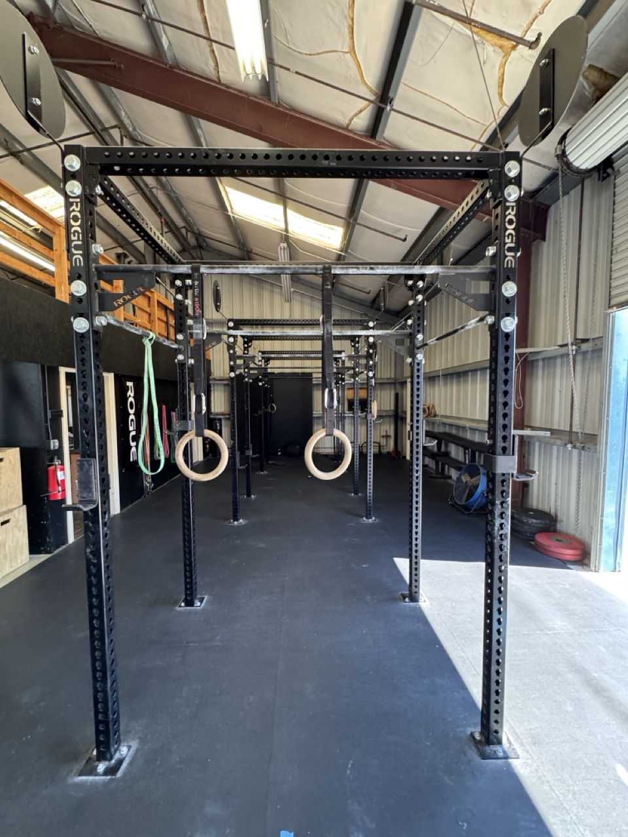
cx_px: 314
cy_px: 418
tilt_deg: -1.7
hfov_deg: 85.7
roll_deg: +1.1
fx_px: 339
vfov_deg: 102.1
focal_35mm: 14
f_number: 2.2
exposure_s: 1/120
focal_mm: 2.22
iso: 320
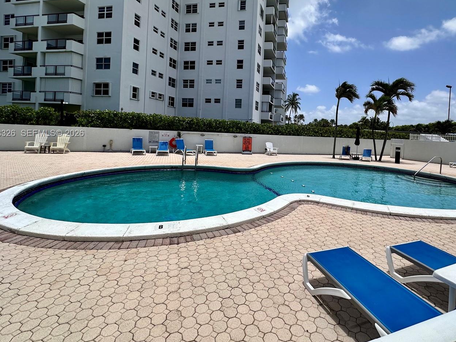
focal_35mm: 18
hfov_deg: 87.1
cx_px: 263
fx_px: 237
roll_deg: -2.7
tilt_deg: +0.4
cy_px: 134
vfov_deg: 70.7
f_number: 2.2
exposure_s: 1/3205
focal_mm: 2.22
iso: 50
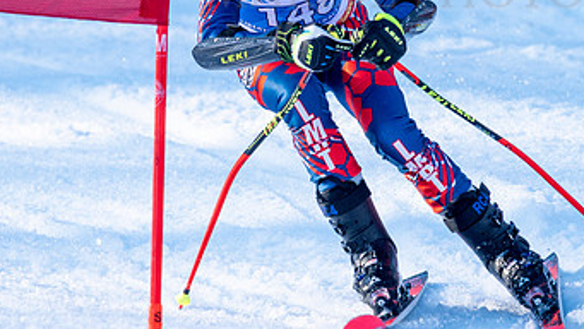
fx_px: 17688
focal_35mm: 1142
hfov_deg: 1.9
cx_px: 280
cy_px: 43
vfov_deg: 1.1
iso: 1250
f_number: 8
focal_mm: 560
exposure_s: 1/2000
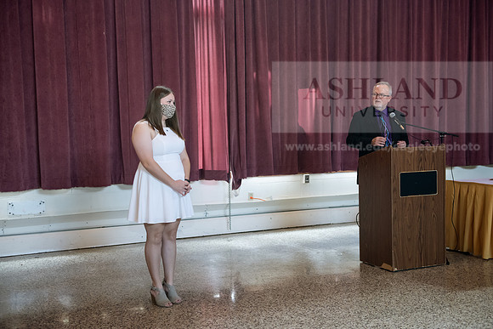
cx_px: 246
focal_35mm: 44
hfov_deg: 44.5
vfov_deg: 30.5
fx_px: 603
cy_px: 164
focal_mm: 44
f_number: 3.5
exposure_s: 1/200
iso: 2000
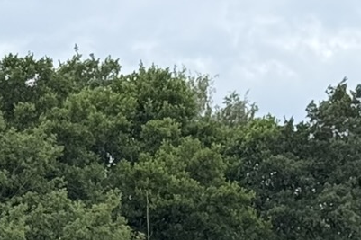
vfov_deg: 5.2
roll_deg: +1.4
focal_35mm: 255
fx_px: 2556
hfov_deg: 7.9
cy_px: 640
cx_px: -192
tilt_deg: -5.1
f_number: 1.78
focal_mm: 6.76
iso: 64
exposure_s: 1/1524
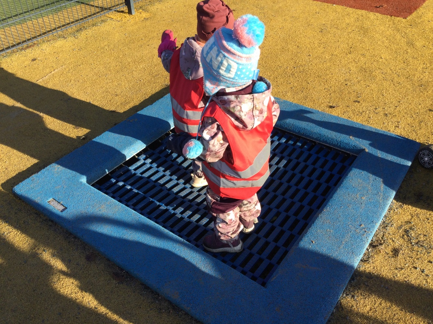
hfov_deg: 58.4
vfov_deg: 45.4
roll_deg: +1.3
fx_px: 388
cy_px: 162
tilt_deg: -40.6
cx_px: 216
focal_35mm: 31
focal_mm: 3.3
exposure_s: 1/500
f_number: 2.4
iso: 25
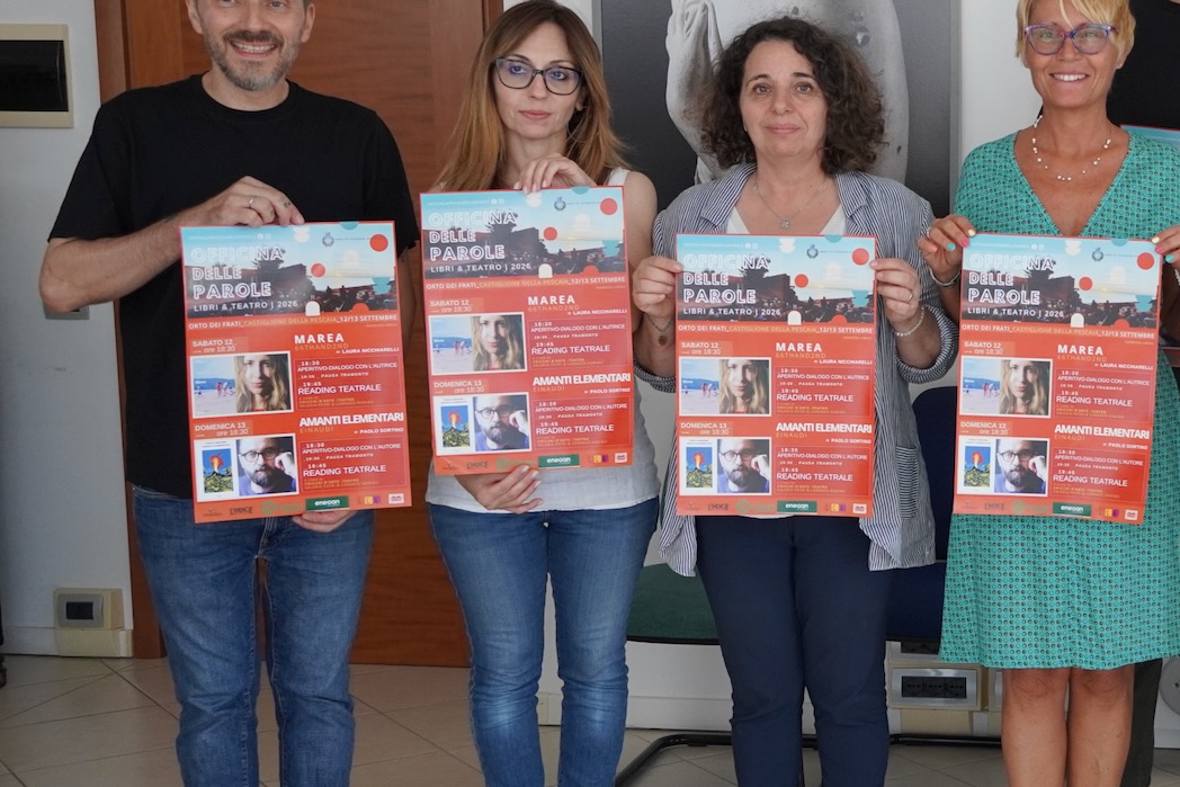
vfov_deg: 21.6
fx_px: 2065
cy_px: 445
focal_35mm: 63
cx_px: 1091
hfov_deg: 30.3
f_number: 4
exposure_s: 1/160
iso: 800
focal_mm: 22
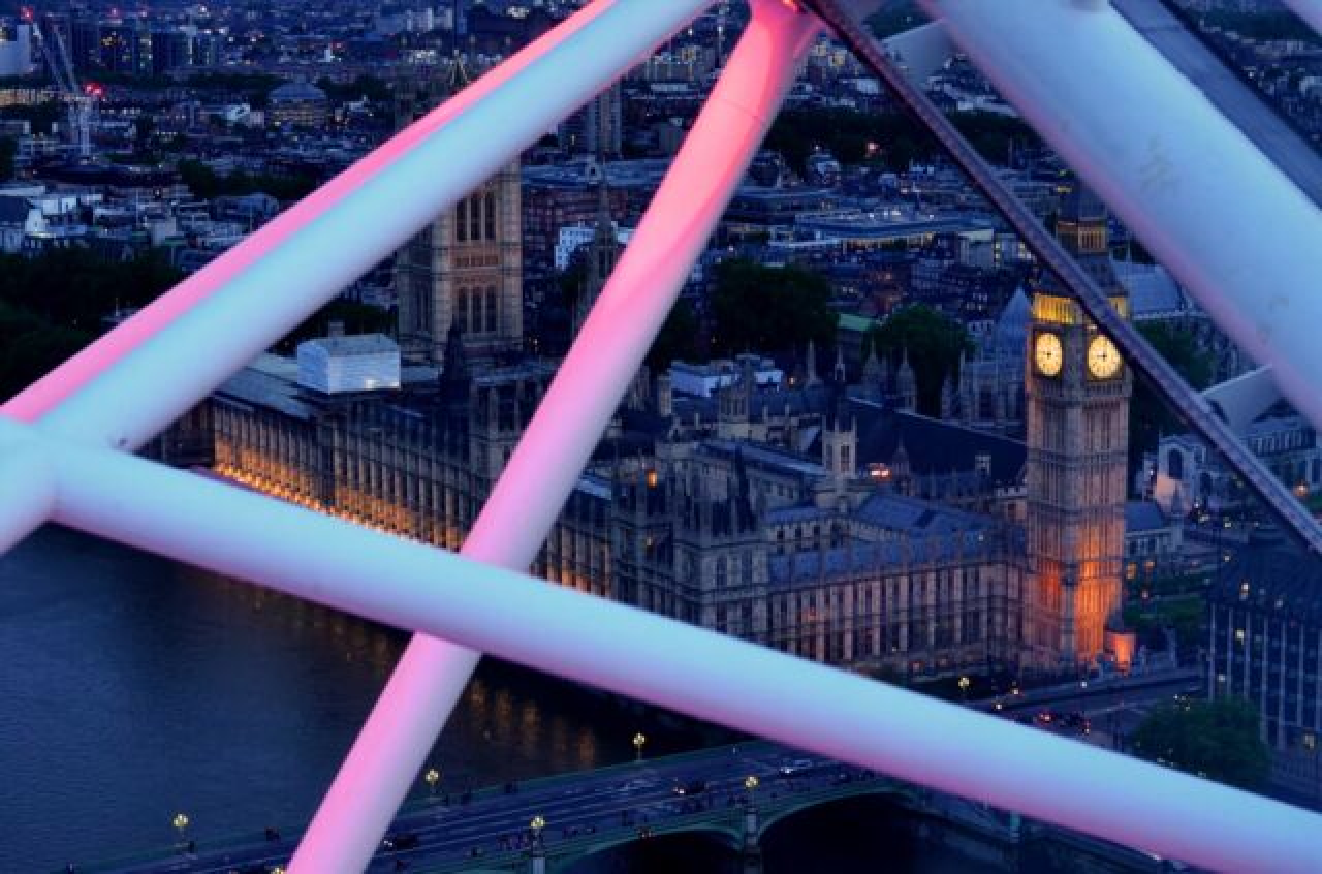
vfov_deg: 18.1
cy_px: 437
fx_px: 2747
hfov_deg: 27.1
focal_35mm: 75
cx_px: 661
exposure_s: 1/50
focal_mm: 50
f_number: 3.5
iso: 800
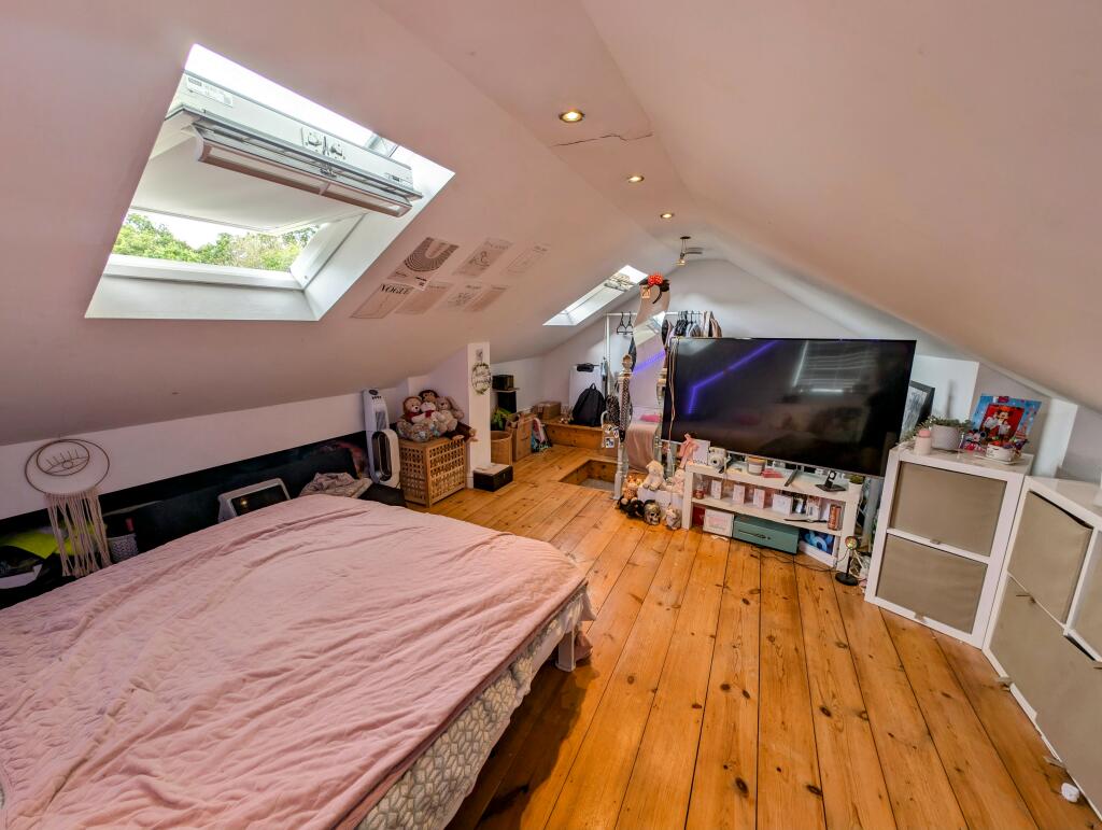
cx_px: 551
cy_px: 415
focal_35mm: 12
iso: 41
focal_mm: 2.23
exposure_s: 1/71.5
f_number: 1.95
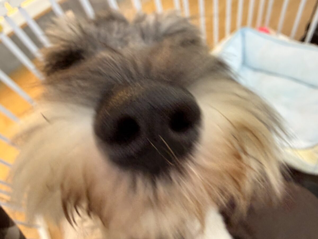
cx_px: 159
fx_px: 220
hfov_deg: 71.6
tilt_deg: -56.0
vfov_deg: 56.8
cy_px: 120
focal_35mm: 24
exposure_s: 1/50
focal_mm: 2.22
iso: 200
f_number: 2.2
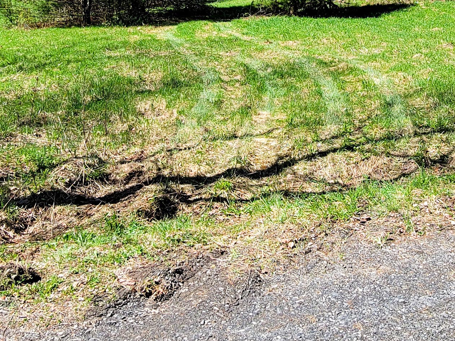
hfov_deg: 45.6
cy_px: 37
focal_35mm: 41
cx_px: 266
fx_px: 539
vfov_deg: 33.4
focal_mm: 2.2
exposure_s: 1/1150
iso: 50
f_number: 2.2
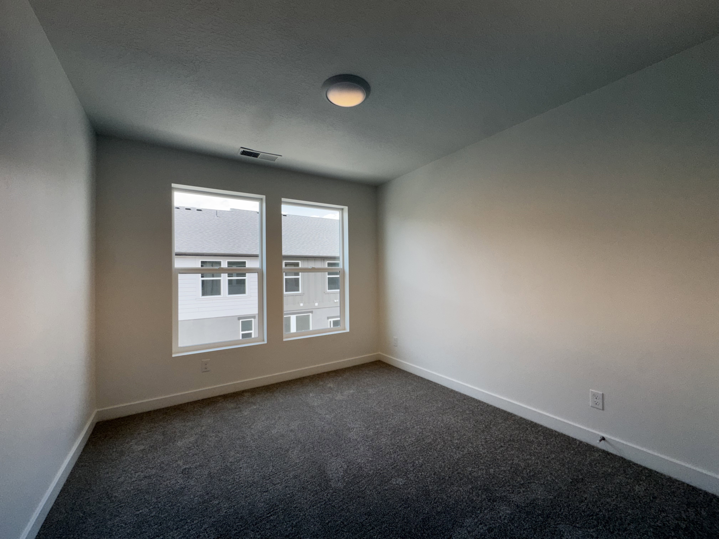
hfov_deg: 102.1
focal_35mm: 14
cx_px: 360
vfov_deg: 85.7
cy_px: 270
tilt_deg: +1.0
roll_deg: +0.6
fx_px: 291
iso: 40
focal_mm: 2.22
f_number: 2.2
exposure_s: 1/260
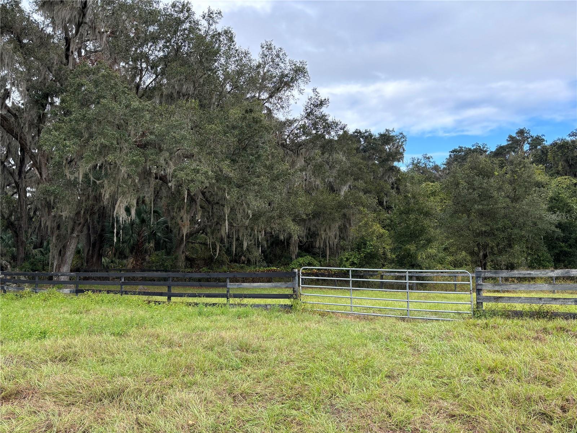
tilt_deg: +6.6
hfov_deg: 67.3
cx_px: 288
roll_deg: -0.5
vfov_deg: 53.1
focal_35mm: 26
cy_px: 216
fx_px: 433
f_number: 1.6
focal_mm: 5.96
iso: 50
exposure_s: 1/500
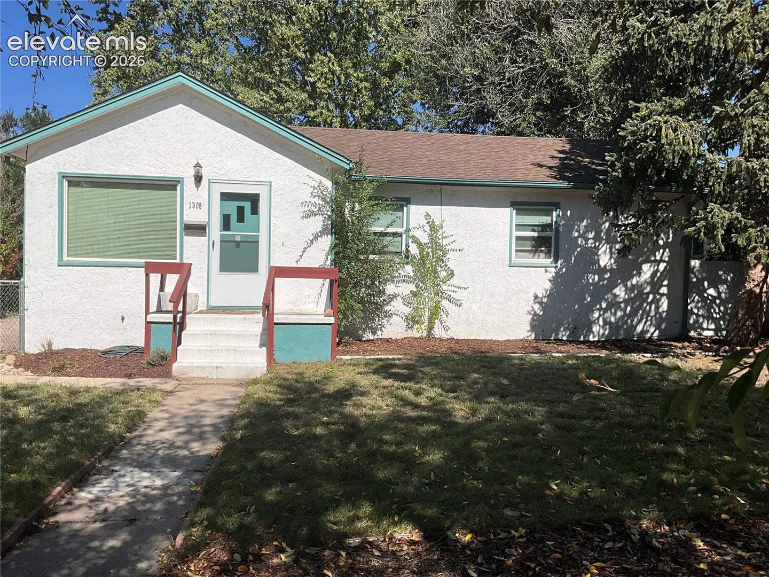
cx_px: 384
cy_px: 288
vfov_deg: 48.2
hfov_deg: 61.7
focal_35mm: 29
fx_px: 644
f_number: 1.8
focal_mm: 3
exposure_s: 1/3322
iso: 25
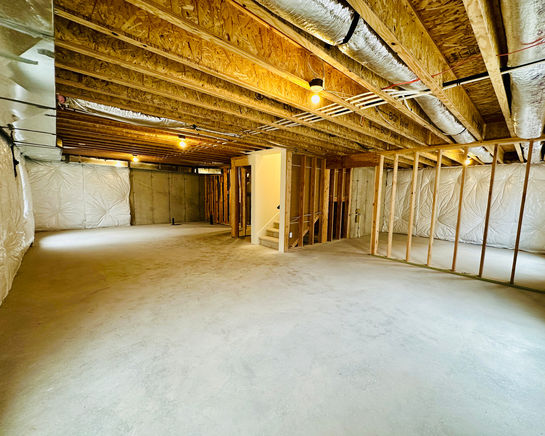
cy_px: 223
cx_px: 294
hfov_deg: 96.6
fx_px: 242
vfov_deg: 84.0
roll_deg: -2.1
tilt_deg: -6.6
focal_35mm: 15
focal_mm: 2.22
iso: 200
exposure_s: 1/60
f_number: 2.2
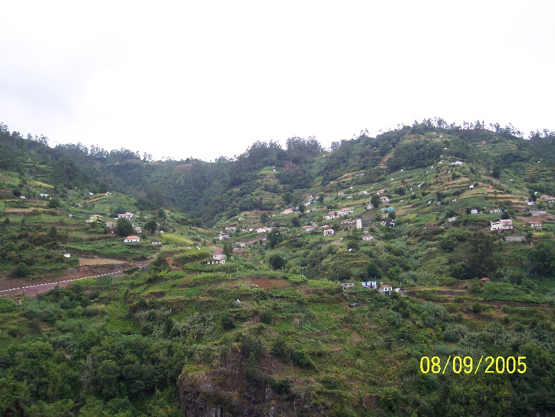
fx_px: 609
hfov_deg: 49.0
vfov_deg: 37.7
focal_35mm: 38
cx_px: 278
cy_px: 208
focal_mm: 8
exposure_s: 1/700
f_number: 2.8
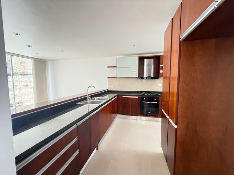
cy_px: 88
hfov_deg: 102.1
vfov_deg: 85.7
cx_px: 117
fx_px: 95
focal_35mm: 14
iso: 320
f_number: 2.2
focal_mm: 2.22
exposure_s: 1/96
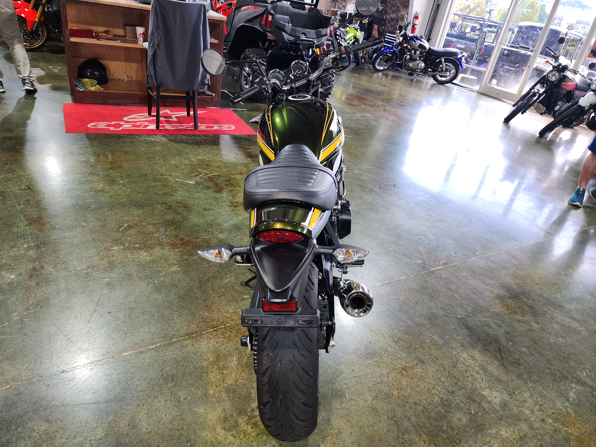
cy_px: 224
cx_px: 298
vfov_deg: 58.9
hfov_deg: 73.9
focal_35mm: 23
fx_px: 396
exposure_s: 1/120
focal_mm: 6.4
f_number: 1.8
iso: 160
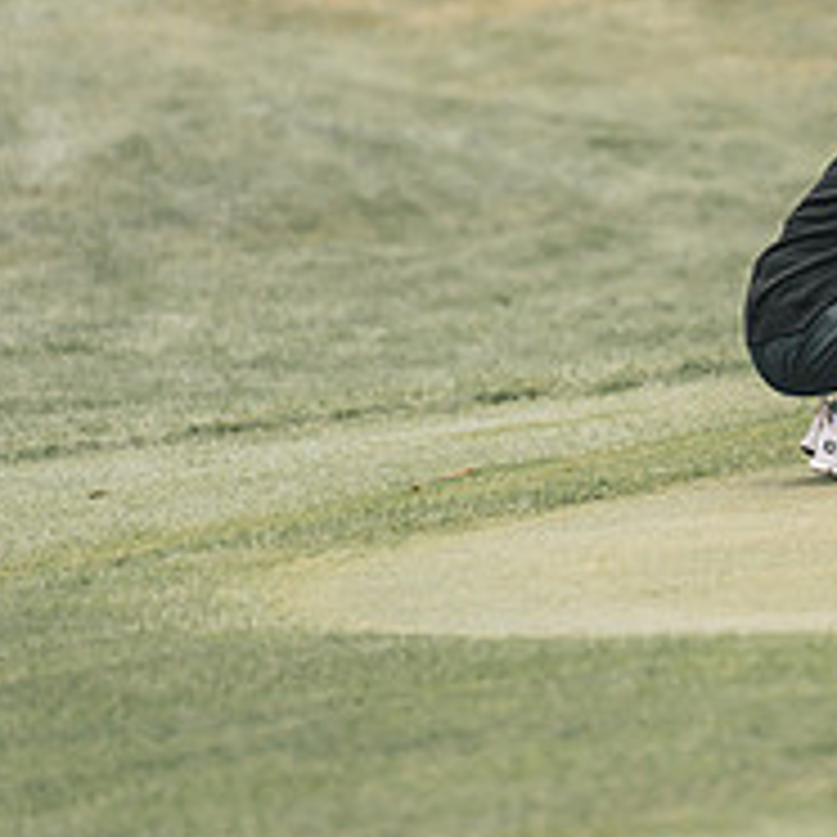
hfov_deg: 4.4
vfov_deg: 4.4
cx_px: 1022
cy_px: 187
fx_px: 10860
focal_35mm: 397
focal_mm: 150
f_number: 2.8
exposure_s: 1/5000
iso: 800
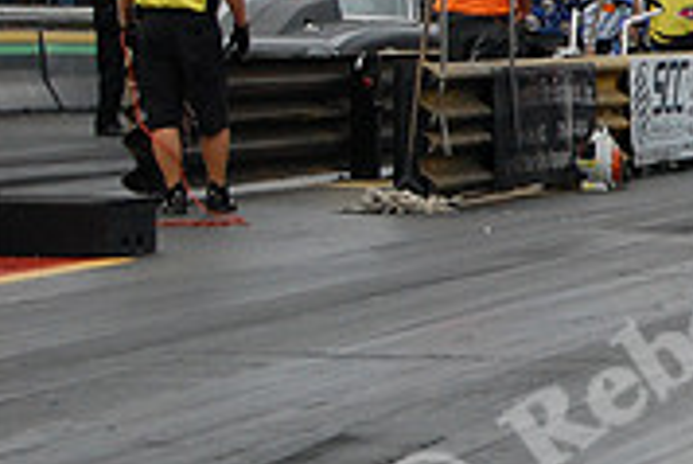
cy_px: 70
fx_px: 5175
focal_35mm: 269
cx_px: 1125
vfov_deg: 5.1
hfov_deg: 7.5
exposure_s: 1/400
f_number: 5.6
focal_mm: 55
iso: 800
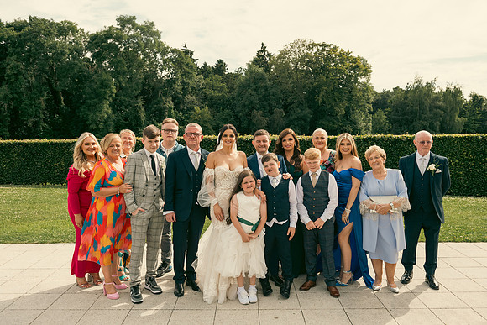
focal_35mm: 32
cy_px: 162
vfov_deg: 41.1
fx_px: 433
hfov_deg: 58.7
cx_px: 244
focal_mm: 32
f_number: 5.6
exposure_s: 1/500
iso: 200
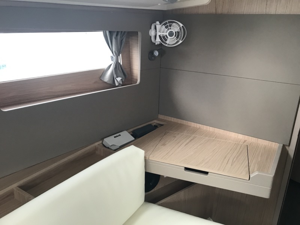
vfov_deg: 49.7
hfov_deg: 63.4
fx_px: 243
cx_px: 150
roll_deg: -2.2
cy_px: 112
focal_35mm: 28
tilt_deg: -17.7
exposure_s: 1/33
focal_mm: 3.99
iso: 40
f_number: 1.8
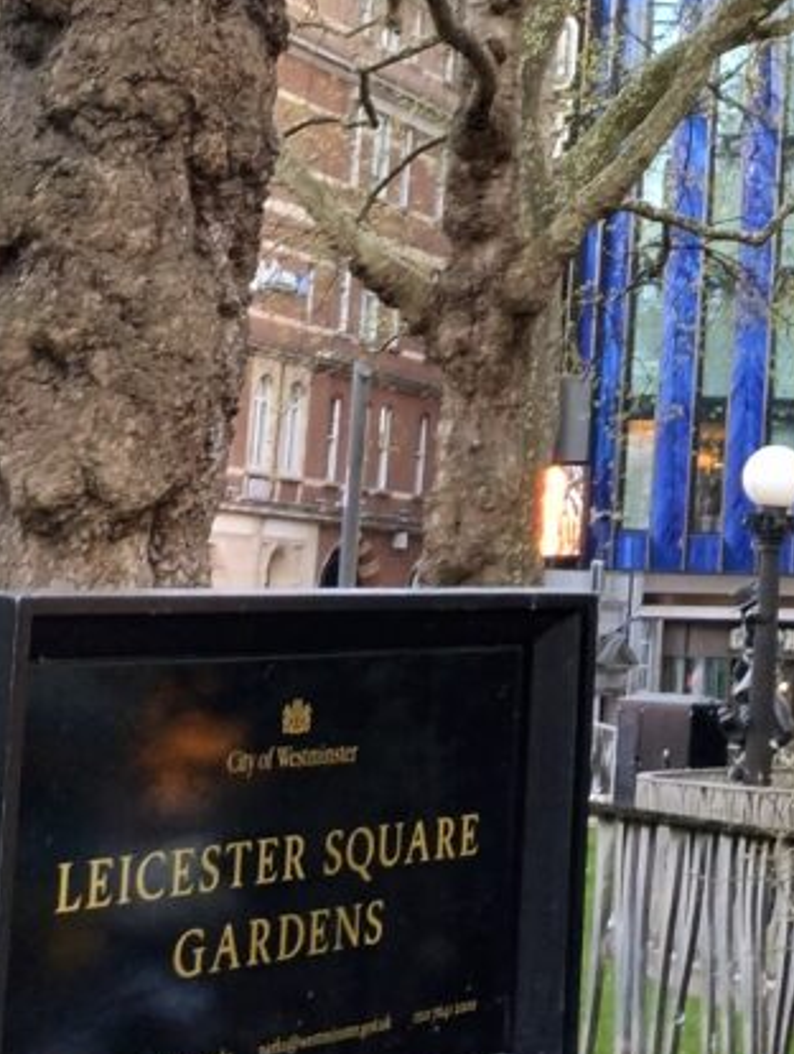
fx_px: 2957
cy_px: 188
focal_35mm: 97
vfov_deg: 20.0
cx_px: 1326
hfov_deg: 14.0
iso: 253
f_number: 1.8
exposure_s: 1/33
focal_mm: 4.27
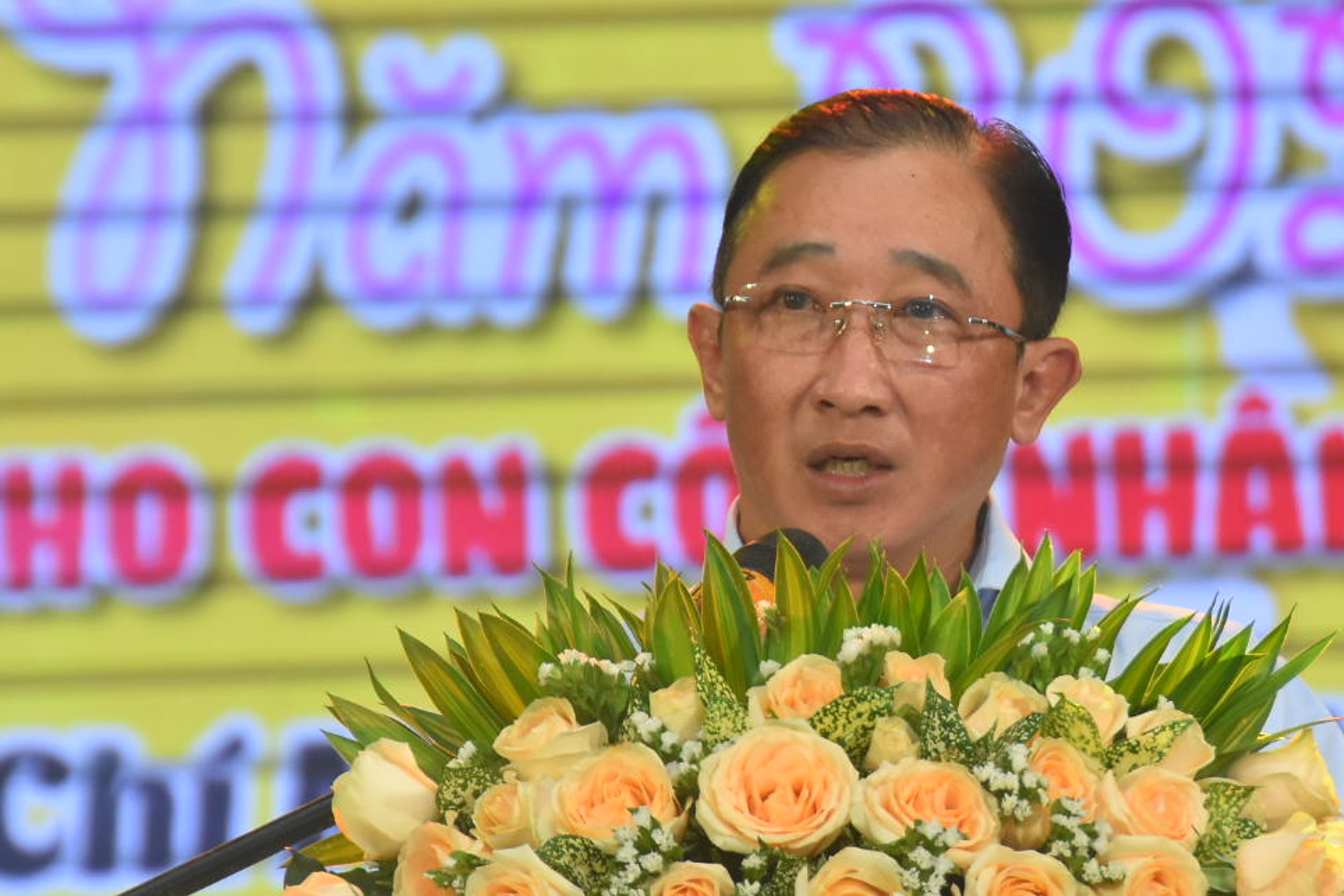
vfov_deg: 2.7
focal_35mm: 504
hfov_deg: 4.1
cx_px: 857
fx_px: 18818
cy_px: 297
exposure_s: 1/200
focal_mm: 200
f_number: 7.1
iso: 1600
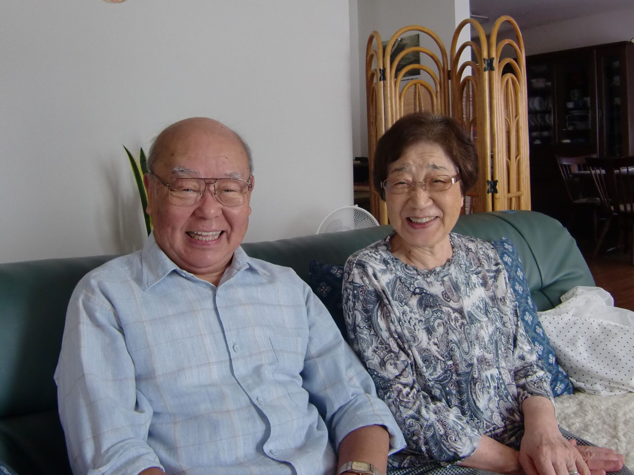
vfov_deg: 49.7
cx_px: 317
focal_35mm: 28
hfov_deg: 63.4
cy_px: 238
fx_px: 513
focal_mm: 4.9
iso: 125
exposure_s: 1/60
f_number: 2.6
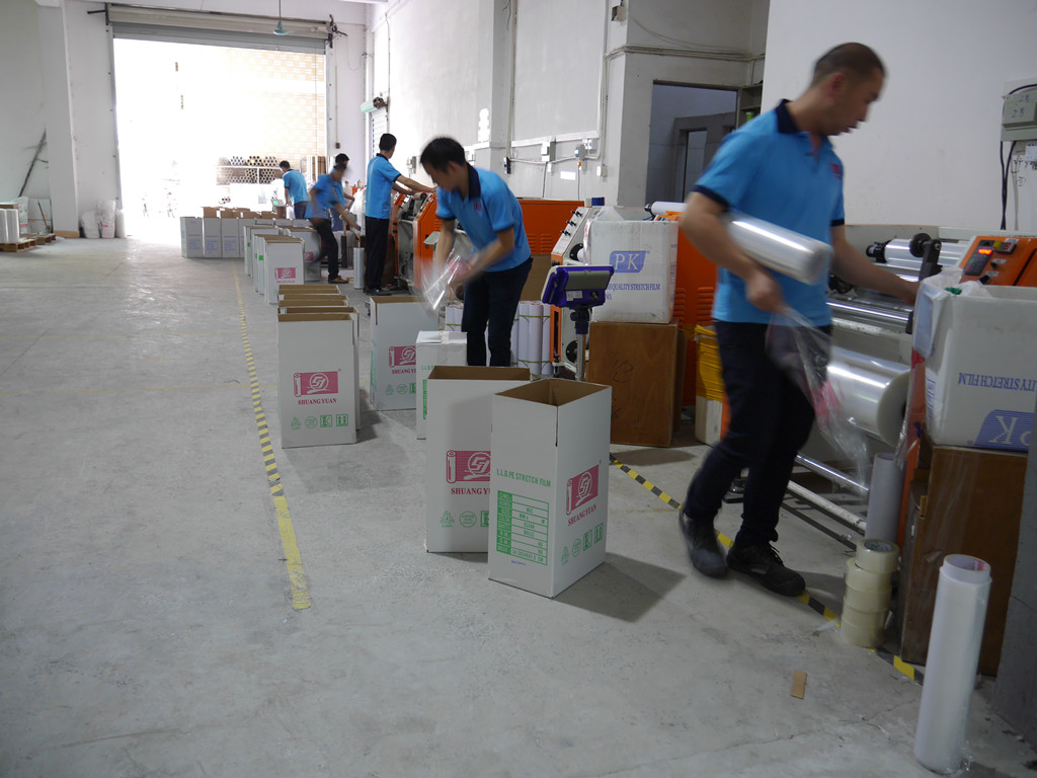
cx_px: 518
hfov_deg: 60.0
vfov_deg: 46.8
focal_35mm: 30
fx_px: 899
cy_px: 389
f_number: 3.6
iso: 200
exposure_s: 1/10
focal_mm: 15
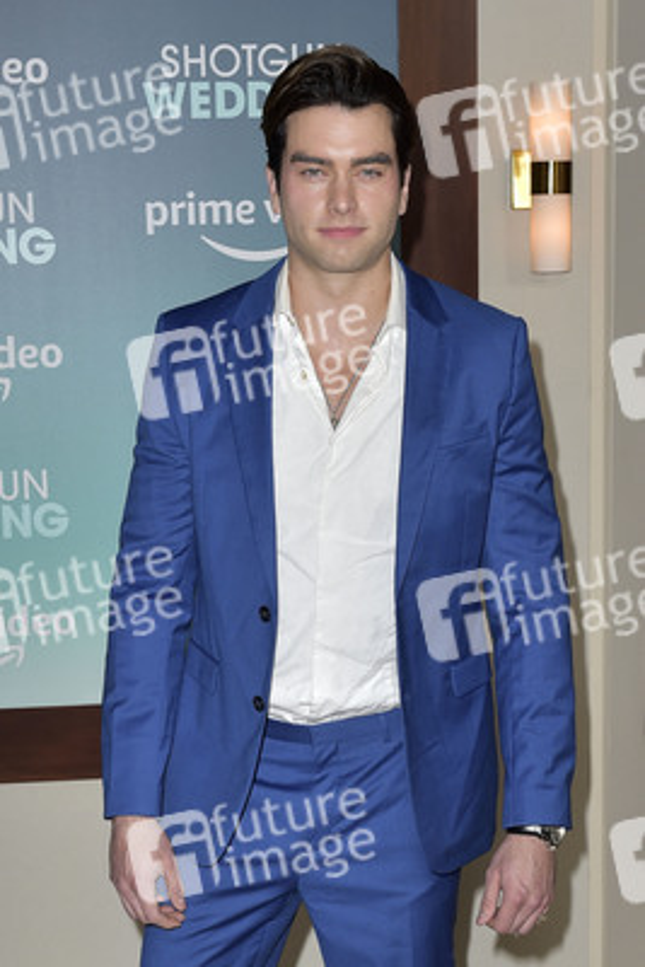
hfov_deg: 30.5
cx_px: 322
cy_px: 484
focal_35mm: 44
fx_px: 1181
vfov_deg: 44.5
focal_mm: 44
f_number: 6.3
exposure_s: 1/250
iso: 400
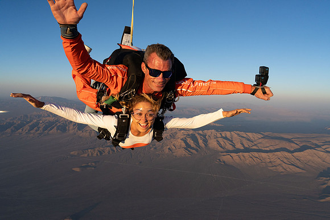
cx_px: 165
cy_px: 110
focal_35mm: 24
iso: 1250
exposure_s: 1/2000
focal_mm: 24
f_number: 7.1
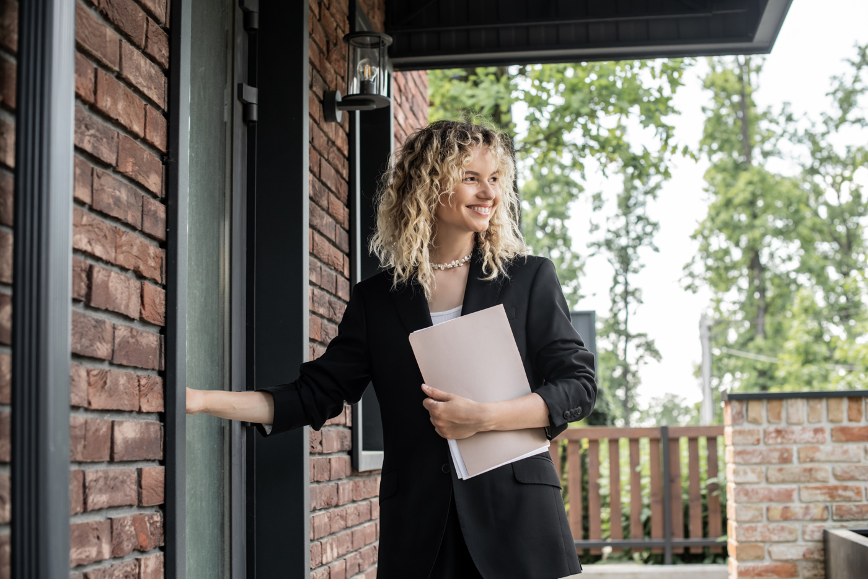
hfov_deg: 39.6
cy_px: 290
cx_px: 434
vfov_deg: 27.0
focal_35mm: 50
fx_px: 1205
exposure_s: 1/160
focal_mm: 50
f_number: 4
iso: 200
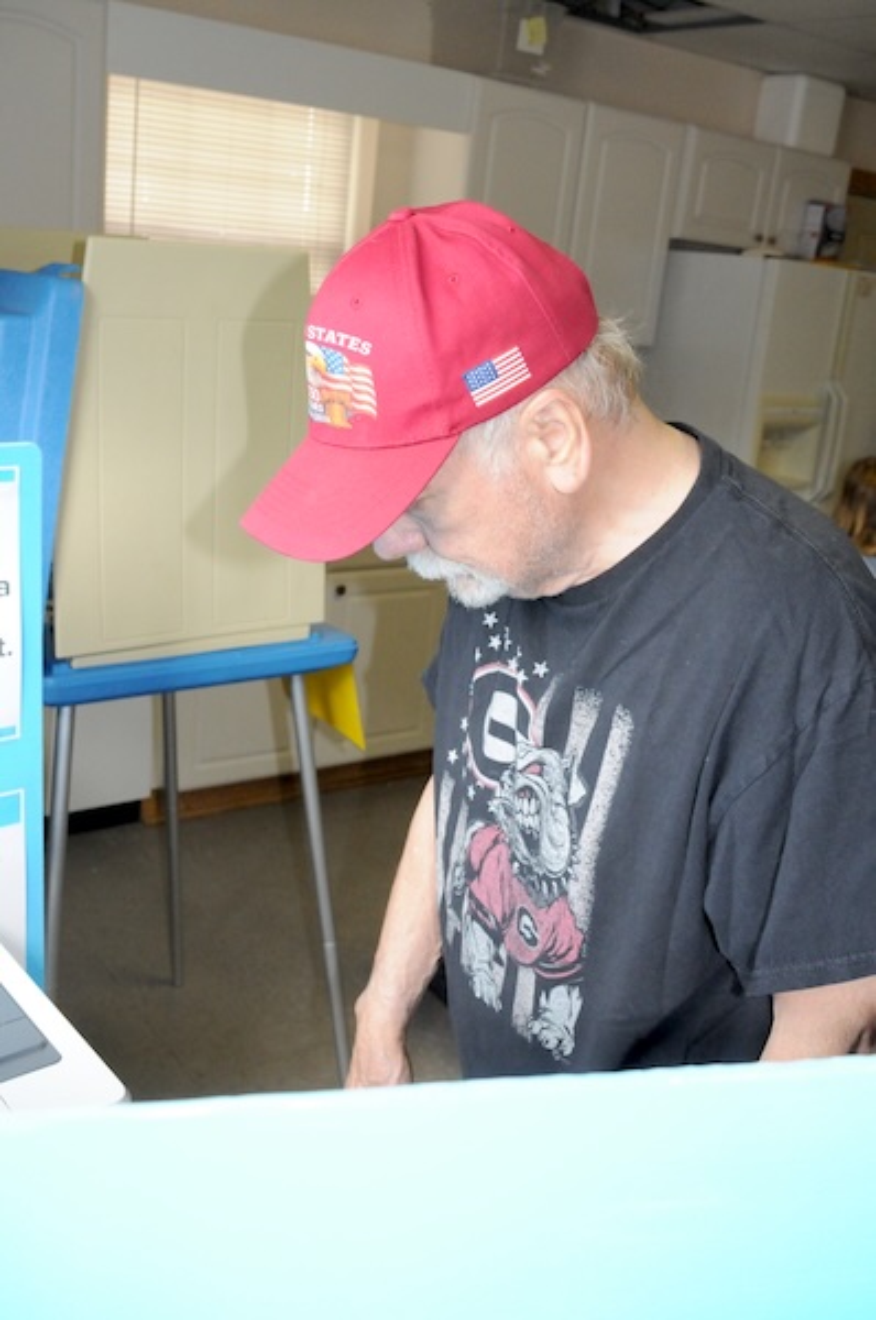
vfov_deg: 53.2
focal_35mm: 36
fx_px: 1318
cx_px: 438
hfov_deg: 36.8
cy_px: 660
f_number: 7.1
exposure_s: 1/125
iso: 2000
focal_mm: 24
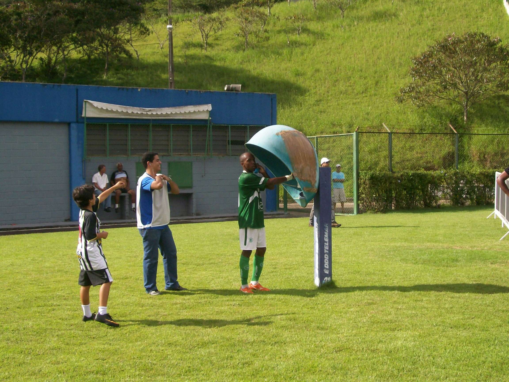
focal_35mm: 56
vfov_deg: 26.1
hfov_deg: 34.3
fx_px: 823
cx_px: 254
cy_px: 191
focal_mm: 9.4
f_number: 3.4
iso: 80
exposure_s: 1/720
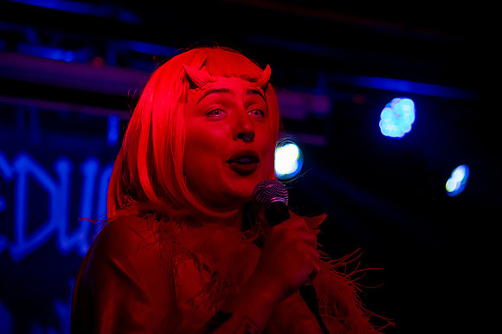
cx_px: 251
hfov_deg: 19.5
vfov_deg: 13.0
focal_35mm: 105
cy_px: 167
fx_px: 1463
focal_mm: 105
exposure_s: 1/100
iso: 5000
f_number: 4
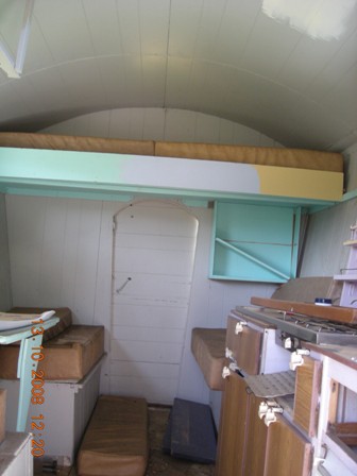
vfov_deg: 52.6
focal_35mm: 35
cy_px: 238
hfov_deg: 40.7
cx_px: 178
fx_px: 481
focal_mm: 5.7
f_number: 2.8
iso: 148
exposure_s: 1/54.3
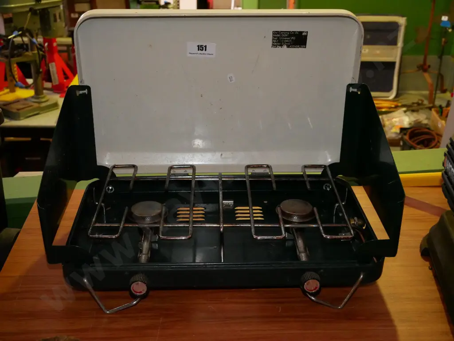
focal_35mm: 44
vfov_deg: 32.9
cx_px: 227
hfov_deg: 42.9
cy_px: 170
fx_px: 577
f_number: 5.6
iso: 3200
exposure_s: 1/160
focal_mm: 22
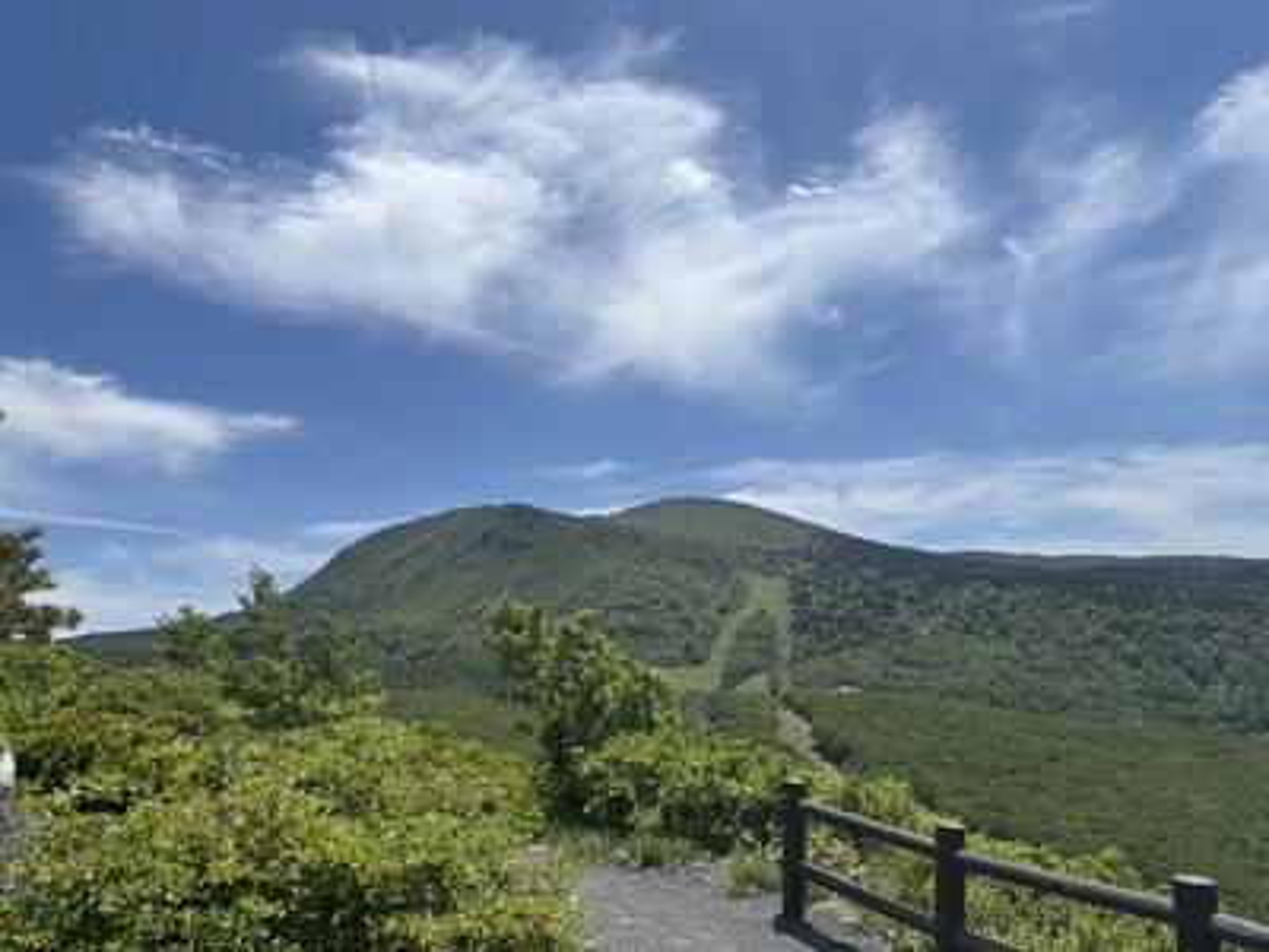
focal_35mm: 26
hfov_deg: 67.3
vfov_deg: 53.1
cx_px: 634
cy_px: 476
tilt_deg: +9.6
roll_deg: +1.2
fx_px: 953
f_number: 1.6
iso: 50
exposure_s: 1/6711
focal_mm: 5.96
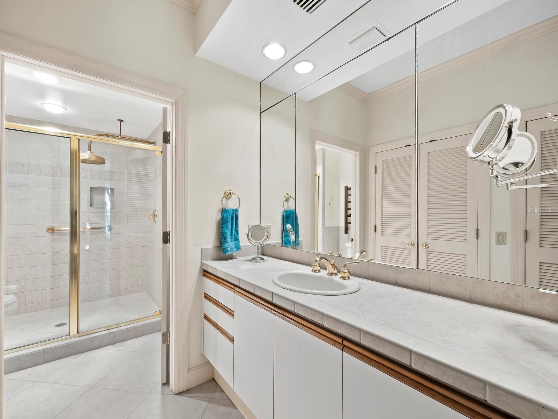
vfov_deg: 85.7
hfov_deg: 102.1
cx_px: 279
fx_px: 226
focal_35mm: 14
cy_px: 210
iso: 400
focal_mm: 7
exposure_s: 1/1.67
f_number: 10
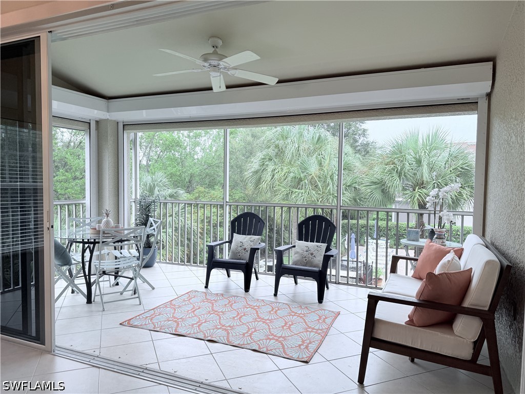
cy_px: 197
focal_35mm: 24
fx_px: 364
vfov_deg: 56.8
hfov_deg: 71.6
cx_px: 262
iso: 80
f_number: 1.78
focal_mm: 6.76
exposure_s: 1/175
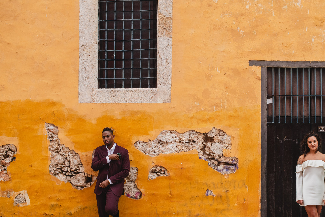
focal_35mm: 67
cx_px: 202
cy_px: 122
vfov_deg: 20.3
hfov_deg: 30.0
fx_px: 605
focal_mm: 50
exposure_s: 1/640
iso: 400
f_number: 3.2
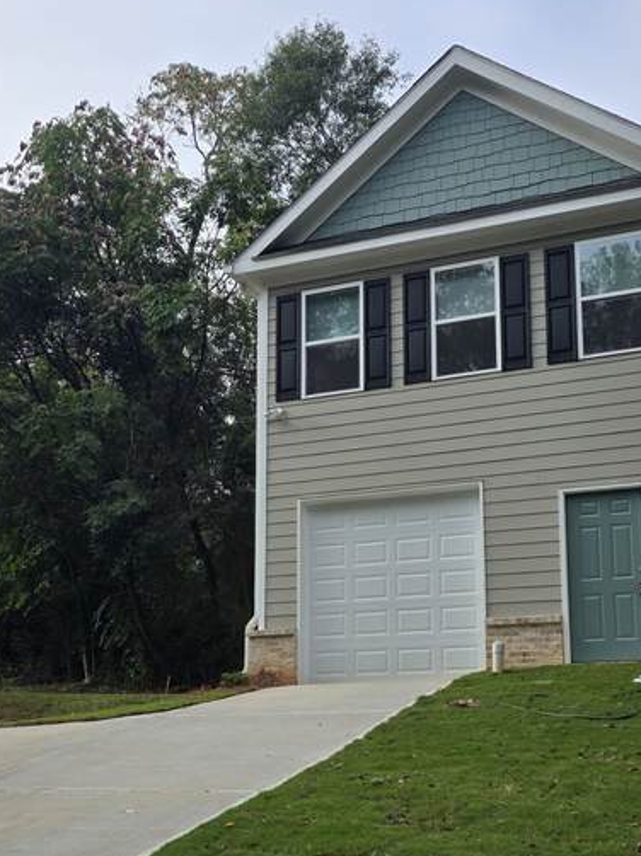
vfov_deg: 42.5
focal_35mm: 44
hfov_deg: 32.8
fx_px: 1087
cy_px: 554
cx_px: 331
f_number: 1.7
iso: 80
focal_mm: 6.3
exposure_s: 1/2643
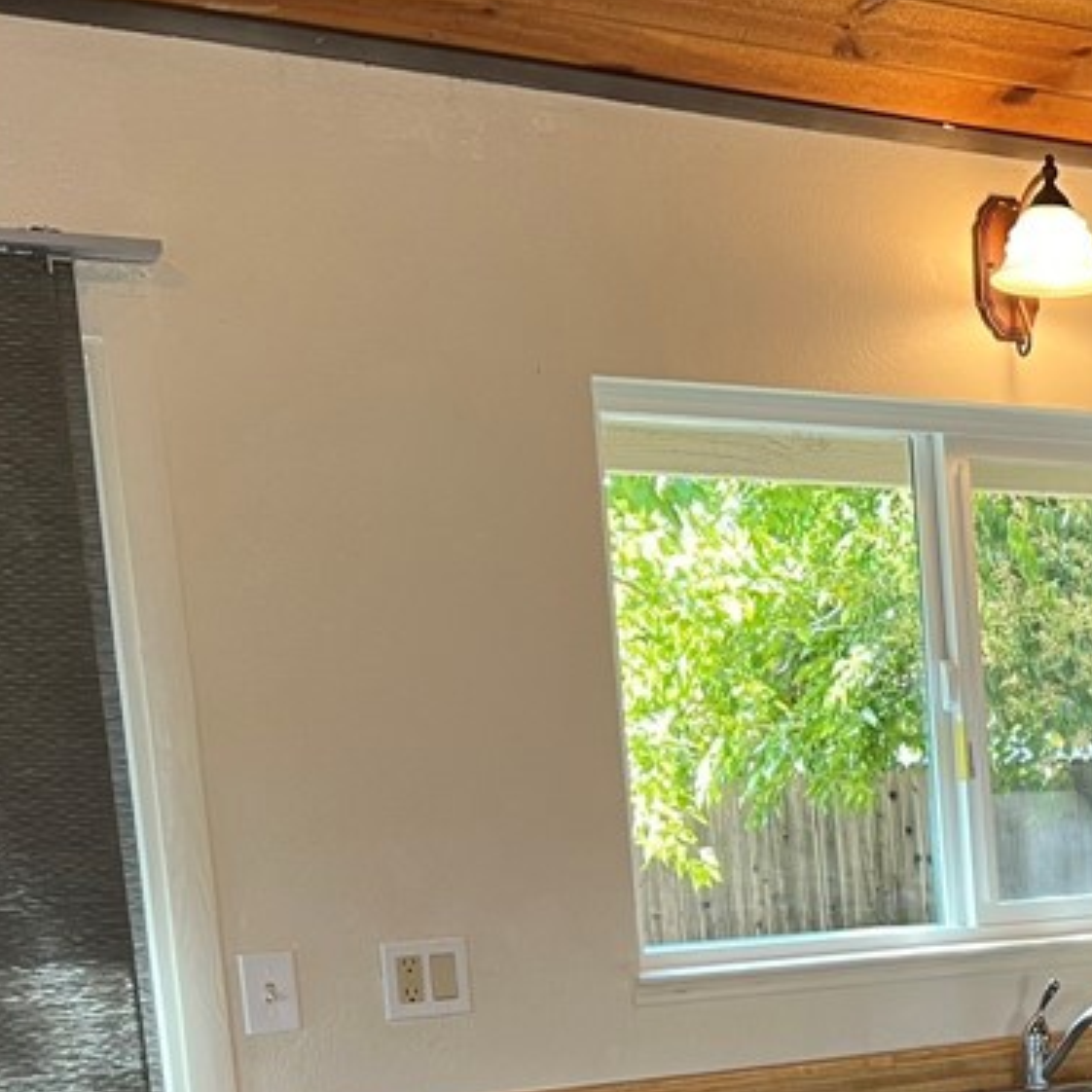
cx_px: 1457
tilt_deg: -7.9
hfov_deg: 23.7
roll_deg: +2.4
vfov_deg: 26.2
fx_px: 2248
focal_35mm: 63
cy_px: 1028
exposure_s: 1/60
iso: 100
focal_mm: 5.7
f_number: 1.5
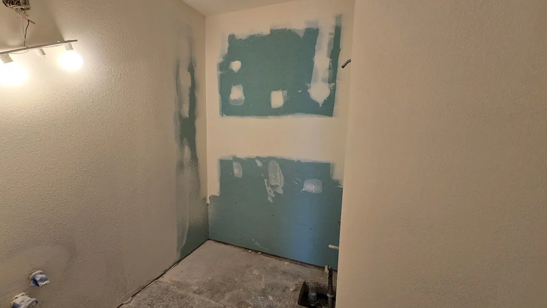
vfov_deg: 70.5
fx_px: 218
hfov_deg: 103.0
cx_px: 264
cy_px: 153
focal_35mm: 15
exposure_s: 1/60
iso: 125
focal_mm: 2.2
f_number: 2.2
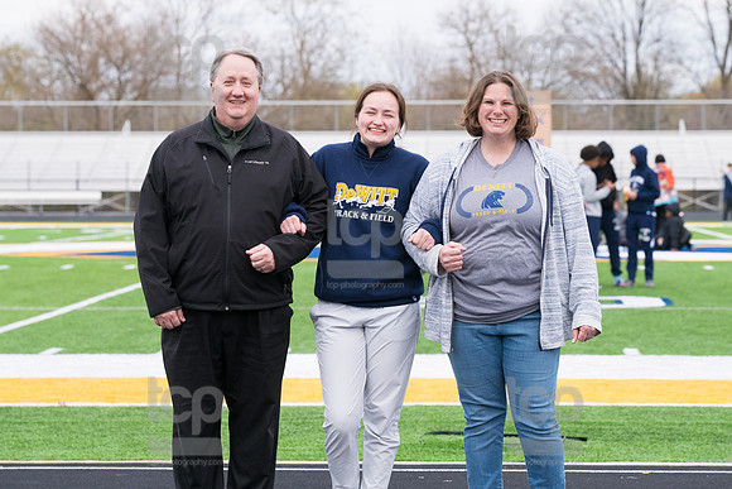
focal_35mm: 119
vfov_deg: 11.5
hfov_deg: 17.2
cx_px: 380
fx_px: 2417
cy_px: 212
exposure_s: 1/2000
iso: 1600
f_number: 5
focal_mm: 105
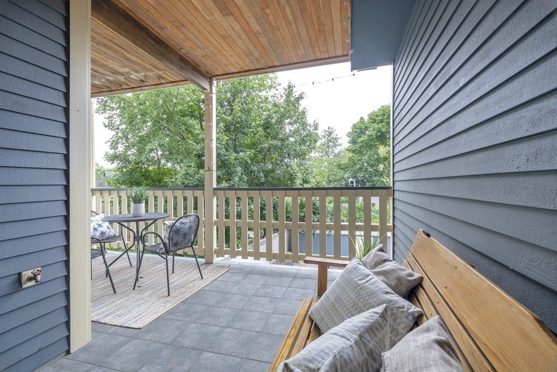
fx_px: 248
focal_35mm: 16
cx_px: 278
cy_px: 186
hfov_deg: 96.7
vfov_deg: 73.8
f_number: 8
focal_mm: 16
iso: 320
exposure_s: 1/8
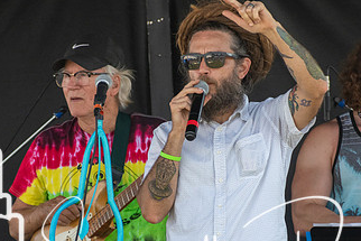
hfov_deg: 2.5
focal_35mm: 816
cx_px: 184
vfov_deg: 1.7
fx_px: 8186
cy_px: 153
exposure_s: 1/1000
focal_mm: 300
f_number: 6.3
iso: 800
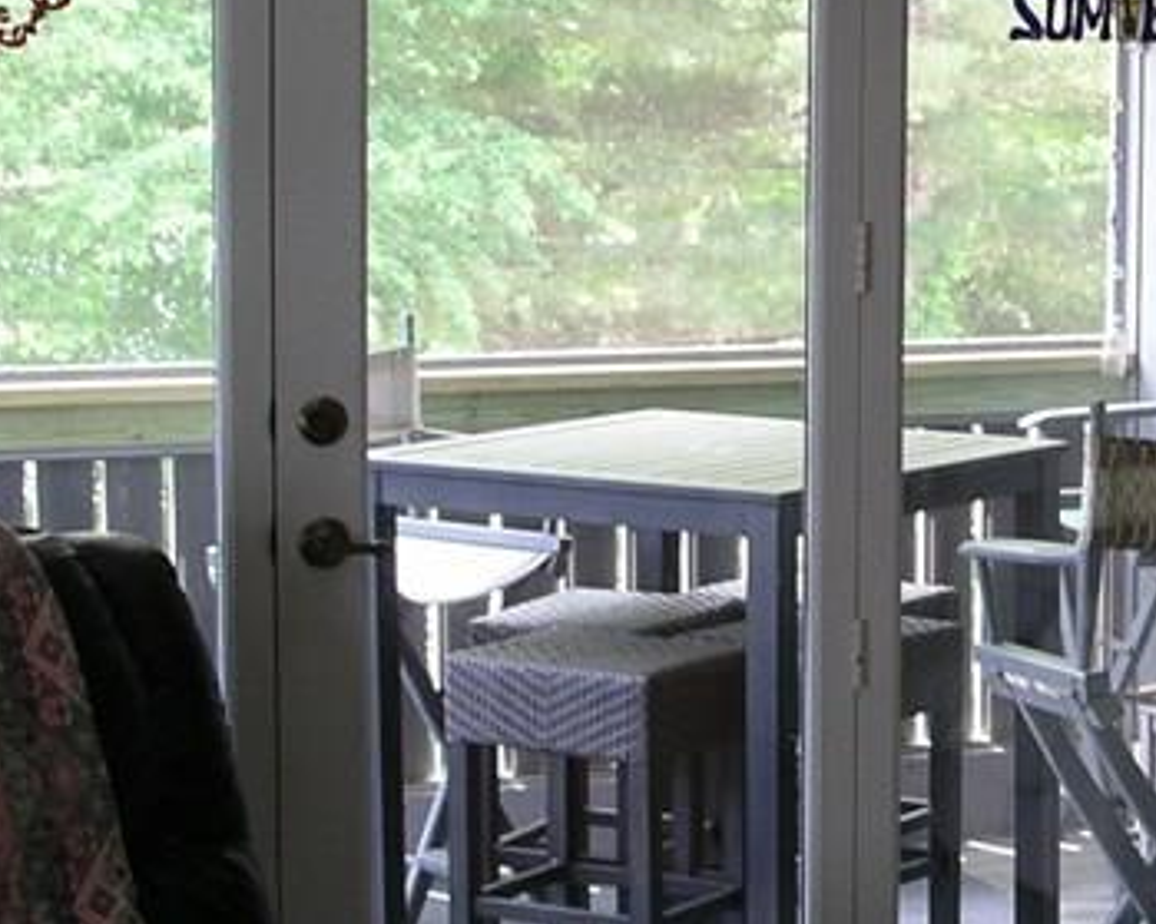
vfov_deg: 14.5
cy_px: 328
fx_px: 3626
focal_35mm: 106
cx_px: 1086
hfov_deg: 17.8
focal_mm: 7.8
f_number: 2.8
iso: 125
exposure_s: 1/40
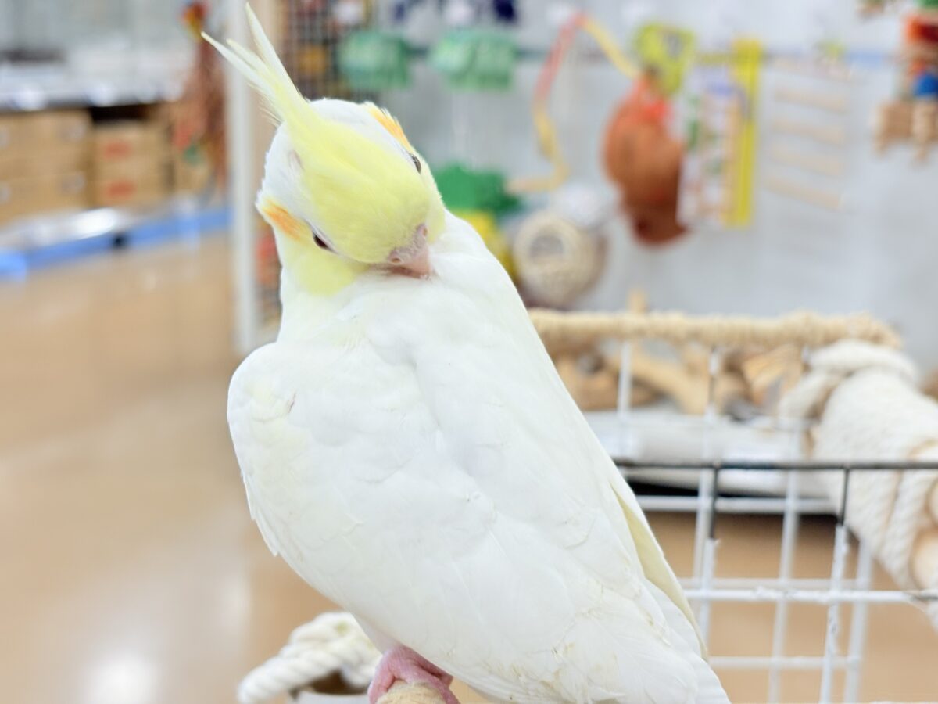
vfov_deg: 28.0
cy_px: 352
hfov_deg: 36.8
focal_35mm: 52
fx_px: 1409
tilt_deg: -12.0
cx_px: 469
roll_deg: +0.8
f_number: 1.6
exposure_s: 1/100
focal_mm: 5.96
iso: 64
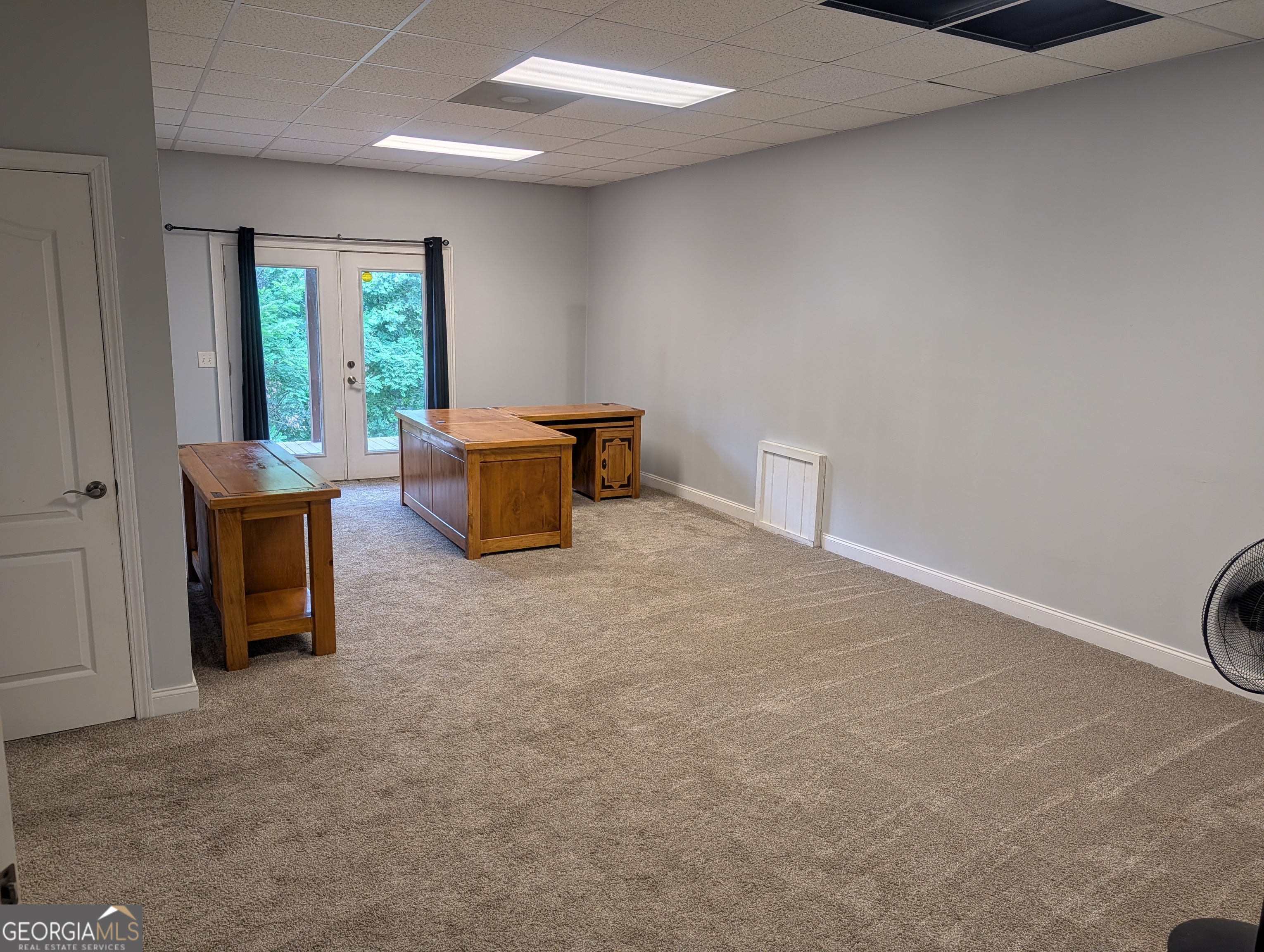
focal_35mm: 24
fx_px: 878
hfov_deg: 71.5
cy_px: 476
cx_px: 632
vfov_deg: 56.9
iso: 19
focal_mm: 6.9
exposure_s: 1/180
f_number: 1.68
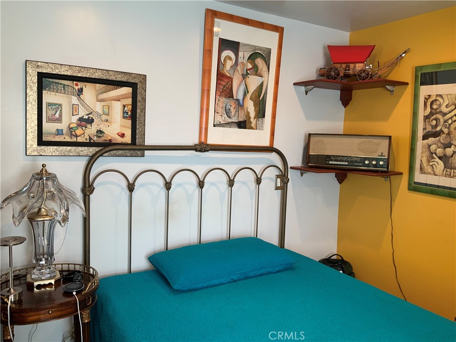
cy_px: 171
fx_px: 382
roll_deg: -2.5
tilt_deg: -5.6
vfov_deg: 48.2
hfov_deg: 61.7
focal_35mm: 29
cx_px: 228
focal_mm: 3
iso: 64
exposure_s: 1/60
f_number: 1.8
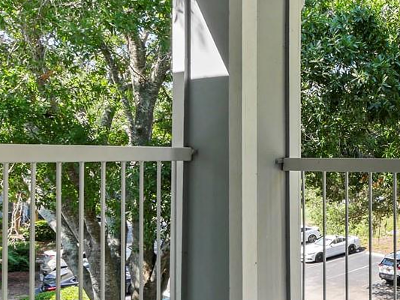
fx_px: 485
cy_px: 172
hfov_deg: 37.1
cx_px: 447
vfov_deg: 34.3
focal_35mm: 42
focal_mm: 7
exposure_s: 1/60
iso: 200
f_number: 4
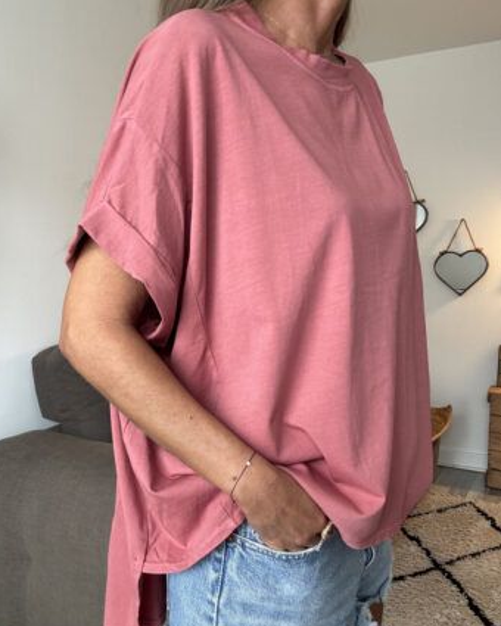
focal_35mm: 32
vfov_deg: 55.6
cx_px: 249
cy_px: 340
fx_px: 593
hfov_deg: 45.8
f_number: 1.9
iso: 125
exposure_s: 1/60
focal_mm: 2.69
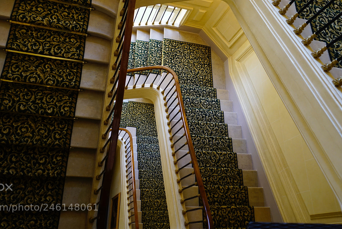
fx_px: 333
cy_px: 65
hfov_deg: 54.4
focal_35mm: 35
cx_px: 185
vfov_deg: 37.2
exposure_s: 1/50
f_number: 3.5
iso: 800
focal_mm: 24
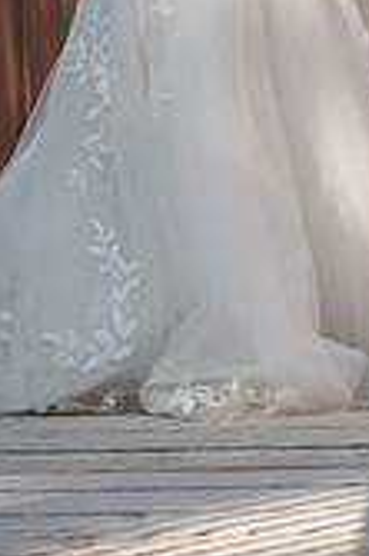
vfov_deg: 6.9
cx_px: 332
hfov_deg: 4.6
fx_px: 4560
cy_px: -120
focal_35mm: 296
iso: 250
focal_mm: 110
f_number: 5
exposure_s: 1/250
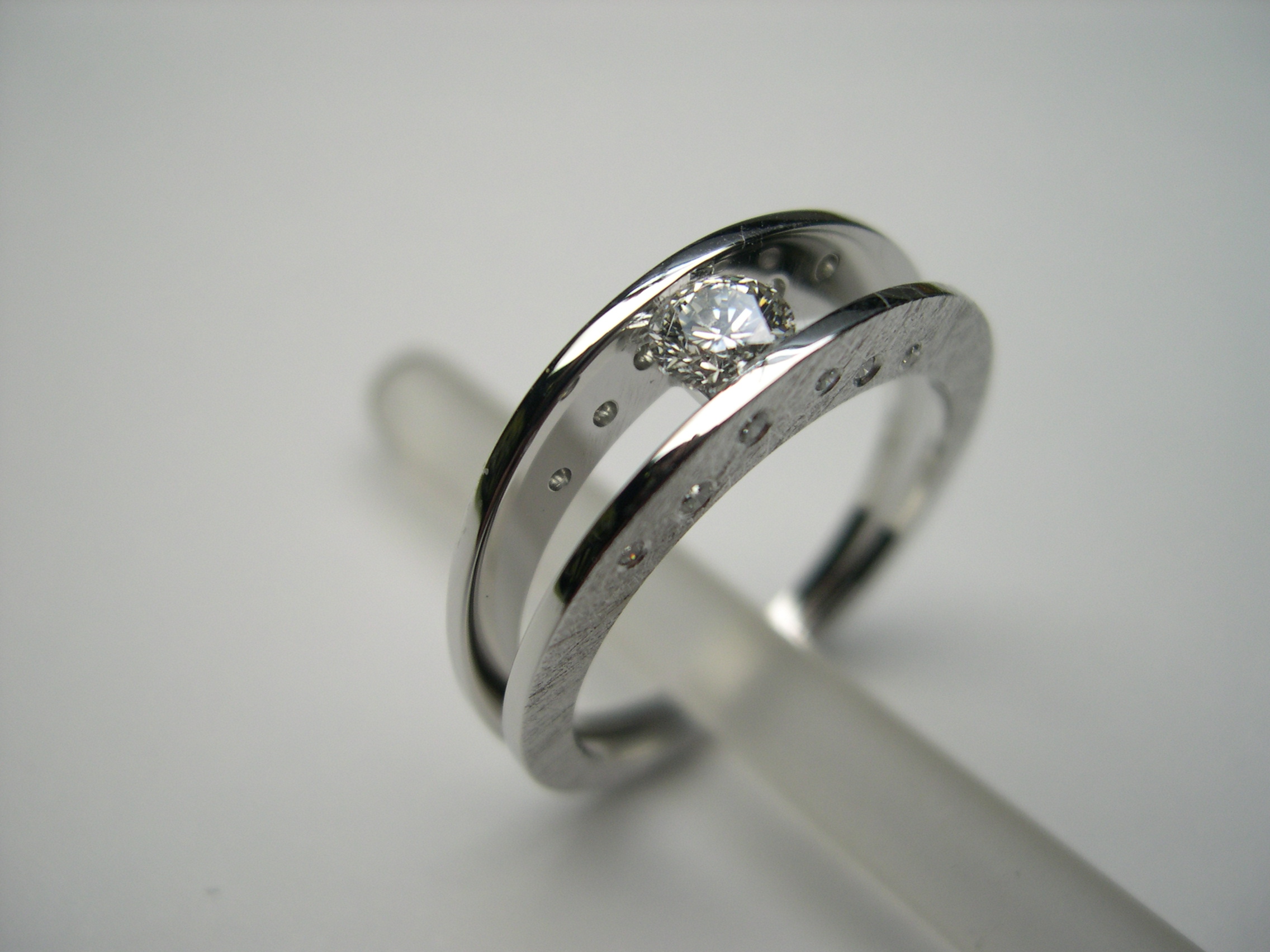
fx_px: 1394
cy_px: 476
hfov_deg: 49.0
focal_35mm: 38
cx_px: 635
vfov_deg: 37.7
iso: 100
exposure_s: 1/140
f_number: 2.8
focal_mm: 8
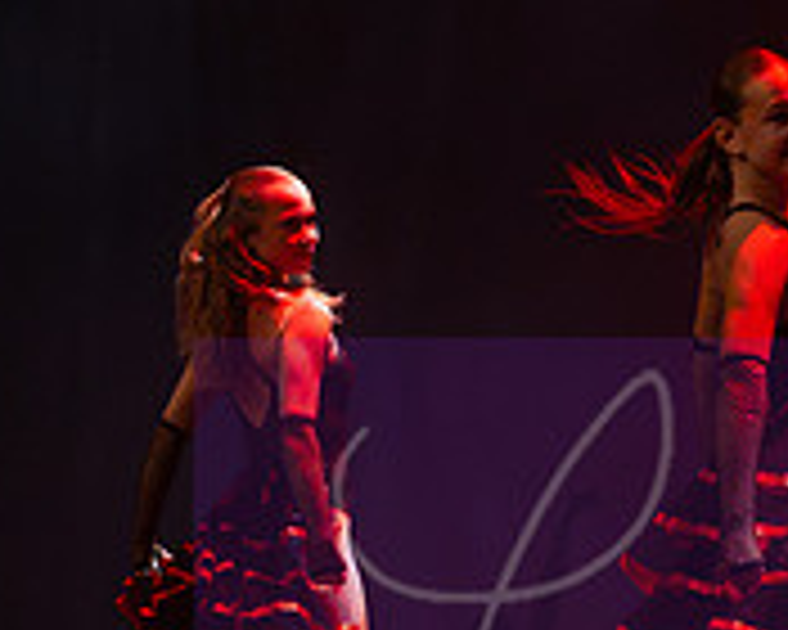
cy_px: 155
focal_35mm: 213
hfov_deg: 8.9
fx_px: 4968
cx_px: 1034
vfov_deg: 7.3
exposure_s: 1/200
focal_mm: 50
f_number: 5
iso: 4000
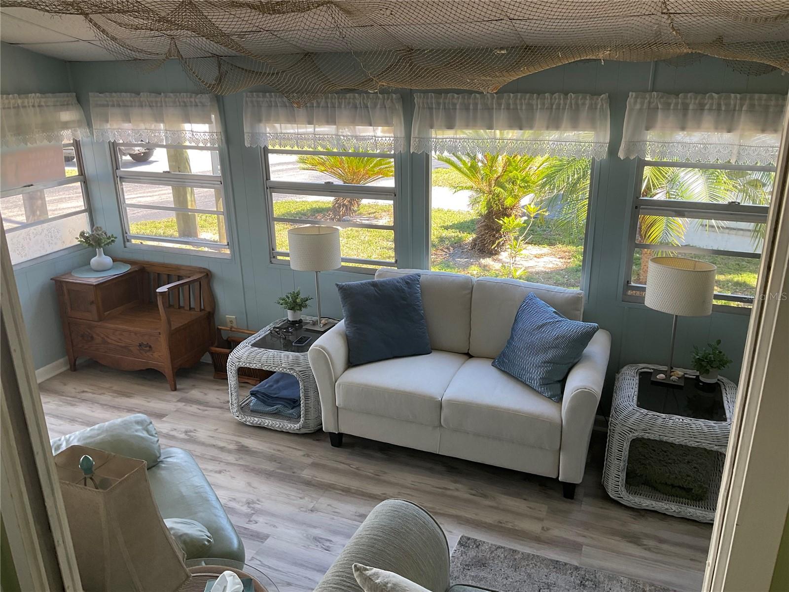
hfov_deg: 61.7
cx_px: 394
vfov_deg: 48.2
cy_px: 296
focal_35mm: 29
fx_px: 661
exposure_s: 1/120
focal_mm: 3
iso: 25
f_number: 1.8
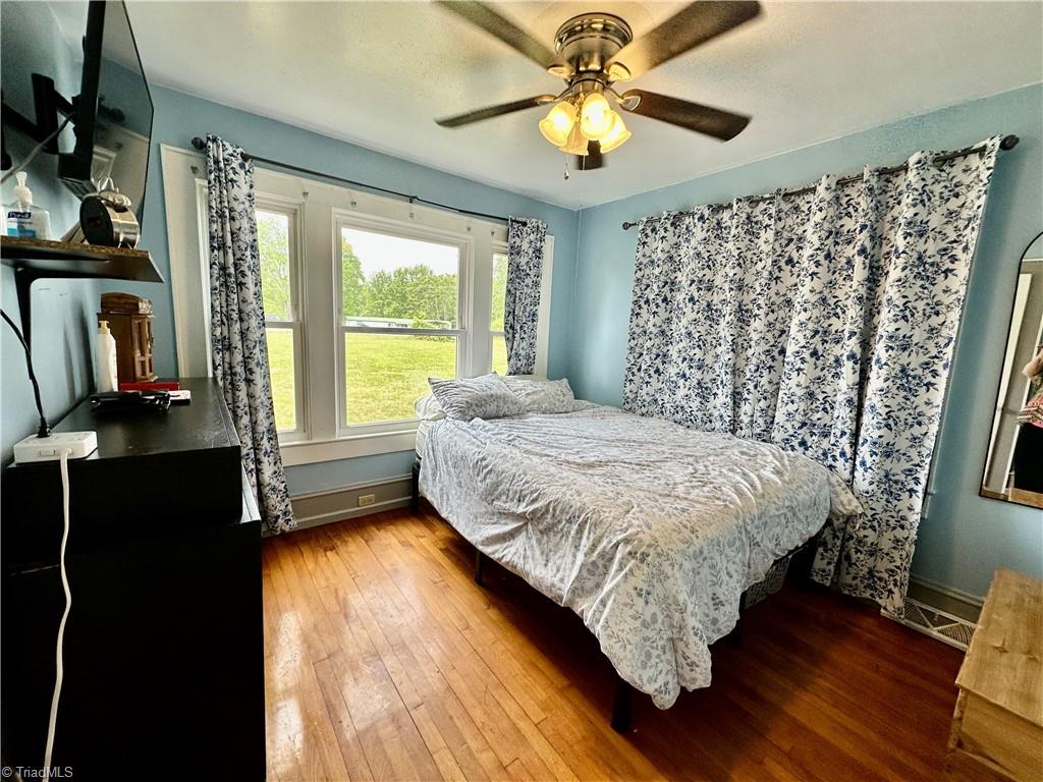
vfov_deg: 85.7
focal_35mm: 14
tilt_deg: -8.2
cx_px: 522
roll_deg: -2.1
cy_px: 391
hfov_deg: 102.1
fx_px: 422
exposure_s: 1/120
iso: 80
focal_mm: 2.22
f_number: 2.2
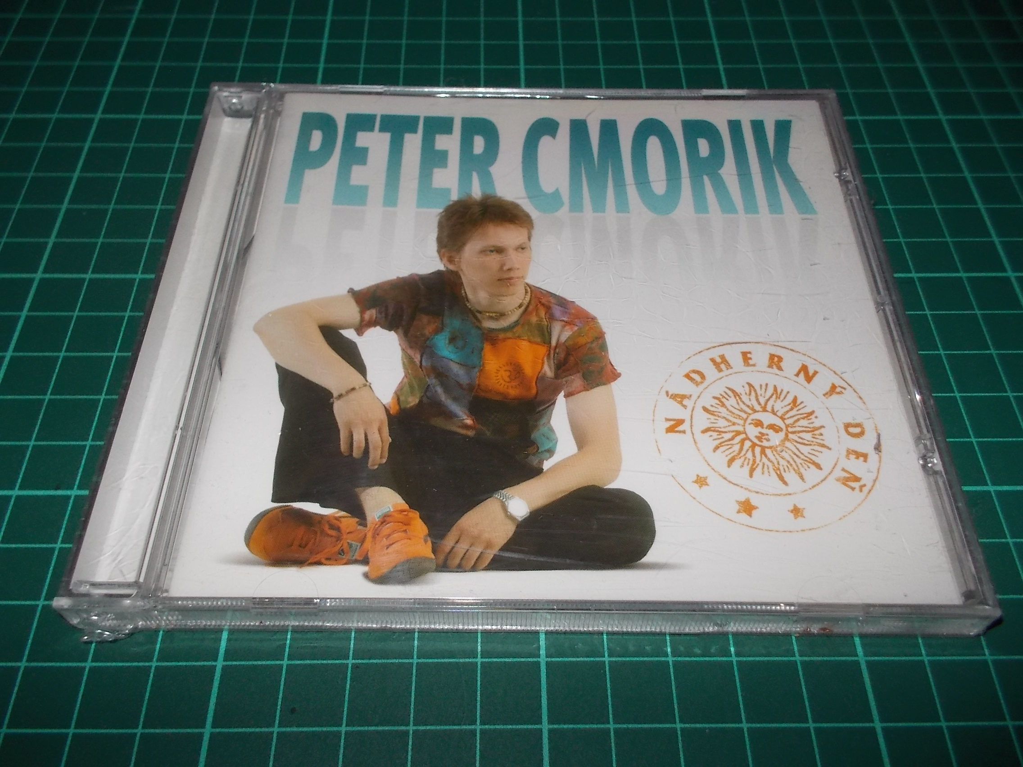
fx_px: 857
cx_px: 512
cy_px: 384
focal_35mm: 29
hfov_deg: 61.7
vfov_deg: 48.2
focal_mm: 4.1
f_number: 3.3
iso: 200
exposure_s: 1/30
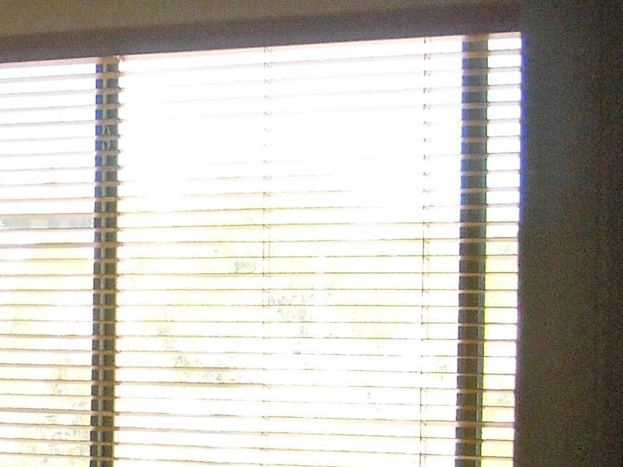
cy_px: 417
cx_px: -280
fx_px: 2015
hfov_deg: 16.2
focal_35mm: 112
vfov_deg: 13.1
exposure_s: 1/250
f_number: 2.8
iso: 259
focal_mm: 5.7
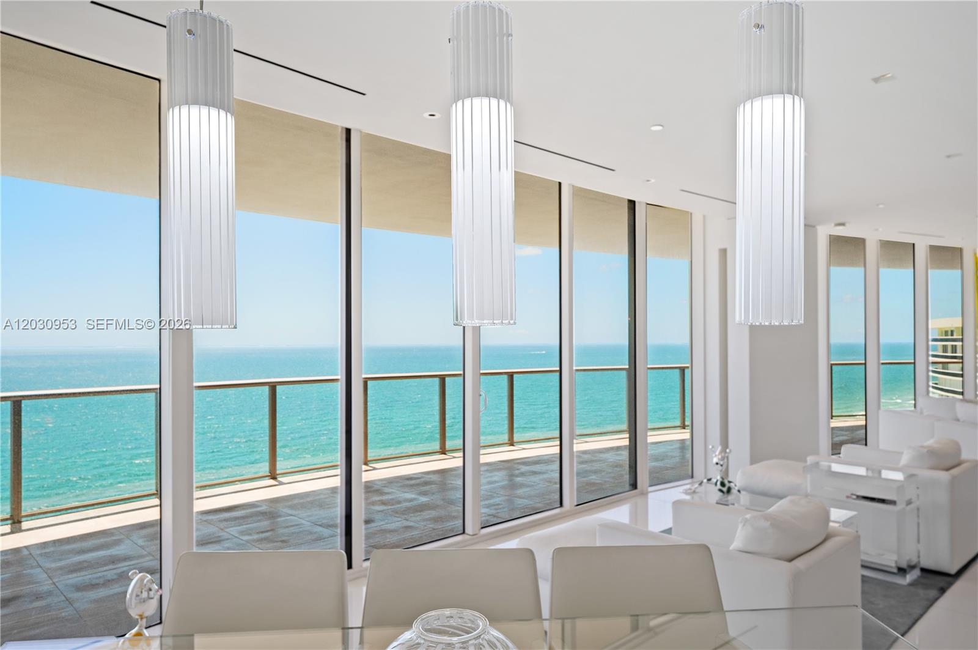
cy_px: 325
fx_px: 651
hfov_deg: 73.8
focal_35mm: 24
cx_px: 489
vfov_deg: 53.0
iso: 200
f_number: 5
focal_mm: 24
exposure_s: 1/100
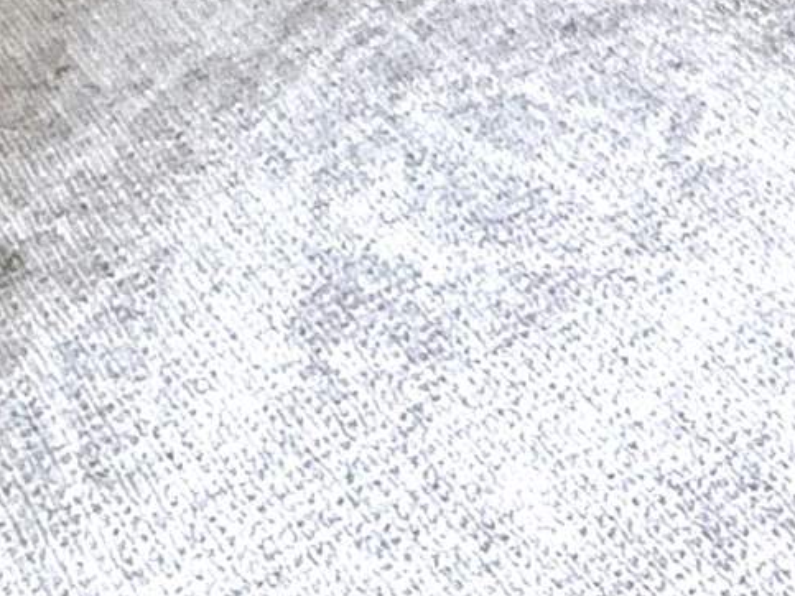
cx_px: 1078
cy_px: -469
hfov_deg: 19.9
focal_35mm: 89
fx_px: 2043
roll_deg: -0.4
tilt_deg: -17.9
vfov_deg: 14.6
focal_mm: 2.22
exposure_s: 1/60
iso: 400
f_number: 2.2
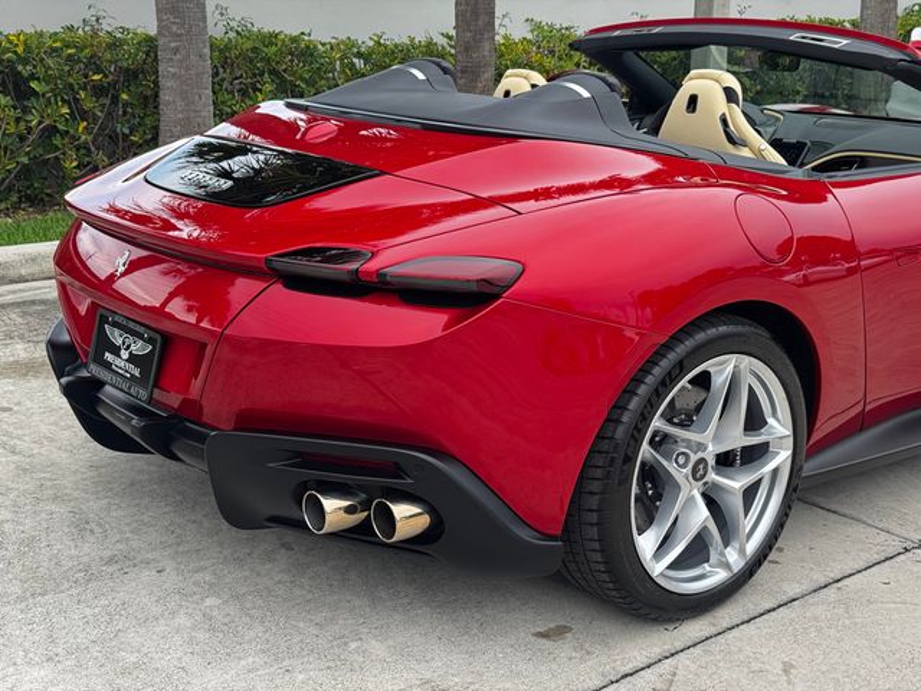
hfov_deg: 39.7
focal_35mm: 48
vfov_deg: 30.3
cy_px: 346
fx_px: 1277
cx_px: 460
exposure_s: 1/297
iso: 64
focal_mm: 6.76
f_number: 1.78
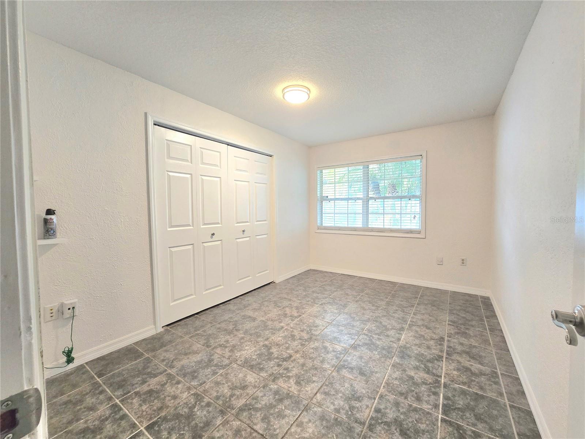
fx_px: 220
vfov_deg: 89.9
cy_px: 220
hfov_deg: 106.2
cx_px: 292
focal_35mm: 13
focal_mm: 2.2
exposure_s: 1/60.2
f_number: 2.2
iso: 200
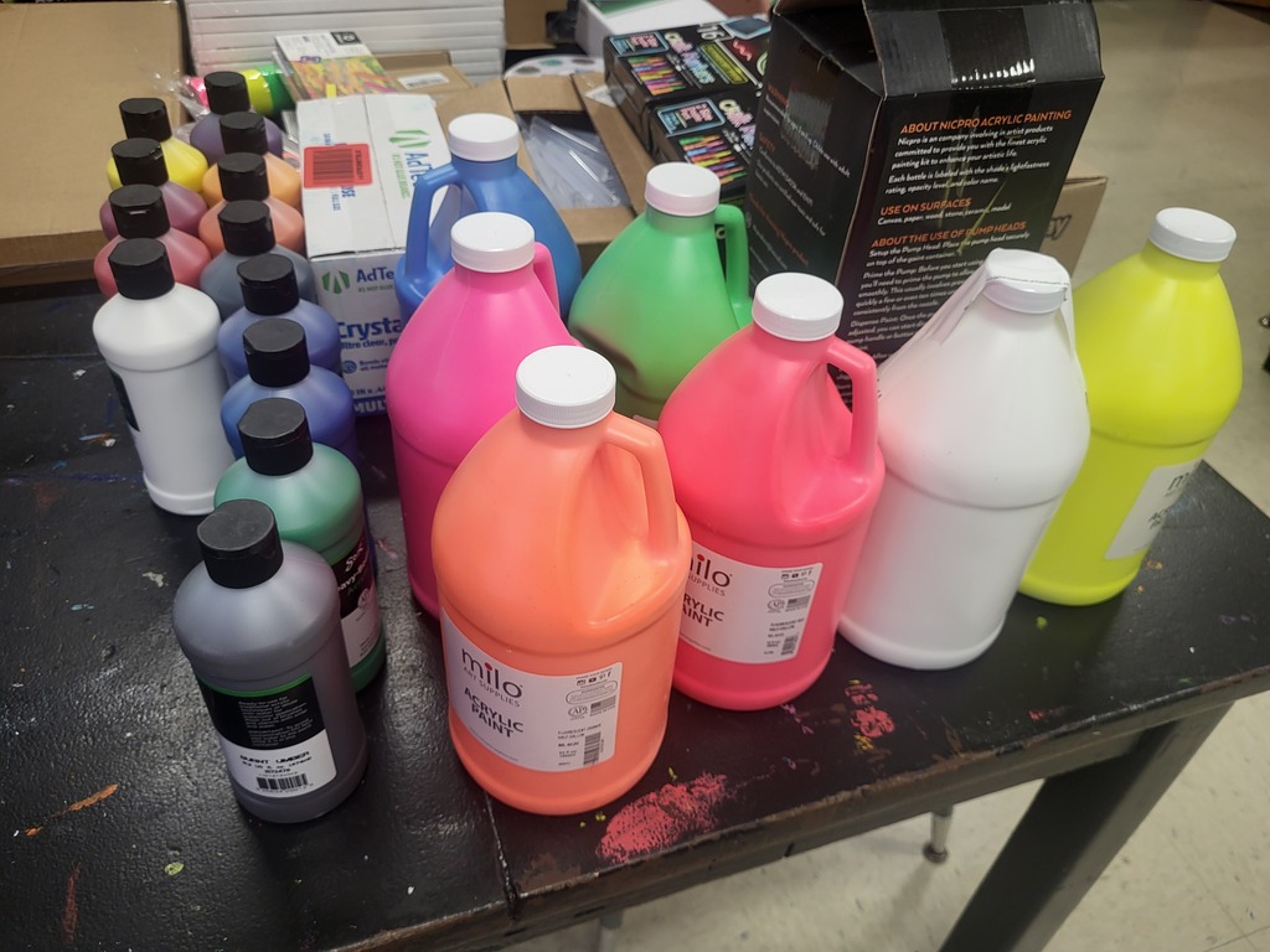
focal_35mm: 26
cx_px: 635
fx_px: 954
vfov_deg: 53.1
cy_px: 476
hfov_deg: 67.3
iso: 125
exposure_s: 1/120
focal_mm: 5.4
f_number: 1.8
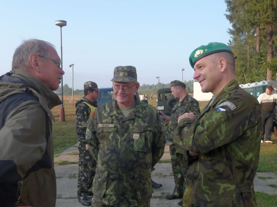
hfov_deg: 51.4
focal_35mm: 36
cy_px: 104
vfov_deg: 39.7
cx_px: 138
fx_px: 288
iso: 100
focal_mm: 6
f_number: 3.7
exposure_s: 1/250
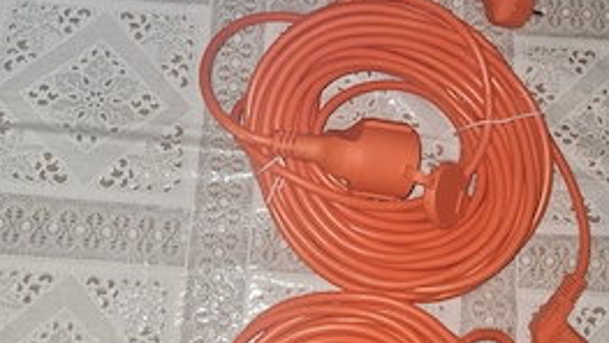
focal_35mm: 43
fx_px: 694
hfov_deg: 47.2
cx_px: 343
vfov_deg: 27.7
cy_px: 174
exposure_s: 1/50
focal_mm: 5.4
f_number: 1.8
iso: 320
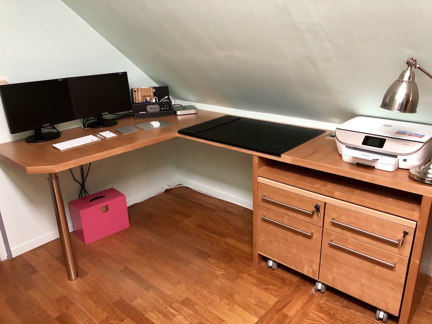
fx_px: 349
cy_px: 162
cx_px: 216
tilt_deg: -21.9
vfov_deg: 49.7
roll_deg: +2.0
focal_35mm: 28
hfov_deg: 63.4
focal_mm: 4
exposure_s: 1/14
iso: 100
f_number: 1.8
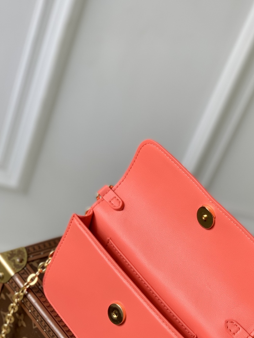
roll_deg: -24.6
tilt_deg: -38.5
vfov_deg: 23.8
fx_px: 792
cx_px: 144
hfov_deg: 18.2
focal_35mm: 81
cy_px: 261
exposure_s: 1/122
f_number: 2.4
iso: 20
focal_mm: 6
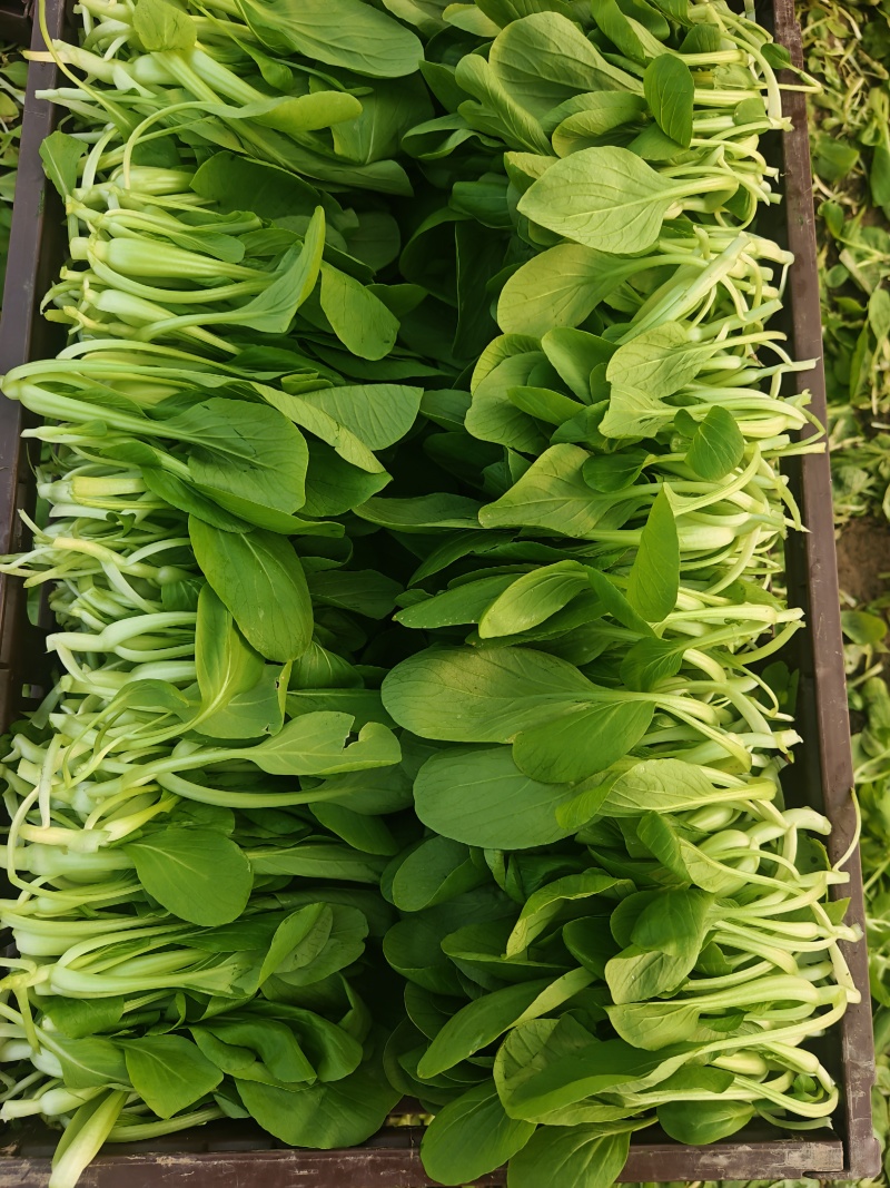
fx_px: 823
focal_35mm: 24
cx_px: 445
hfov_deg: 56.8
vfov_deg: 71.6
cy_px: 594
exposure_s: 1/150
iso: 50
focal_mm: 6.67
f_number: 1.9
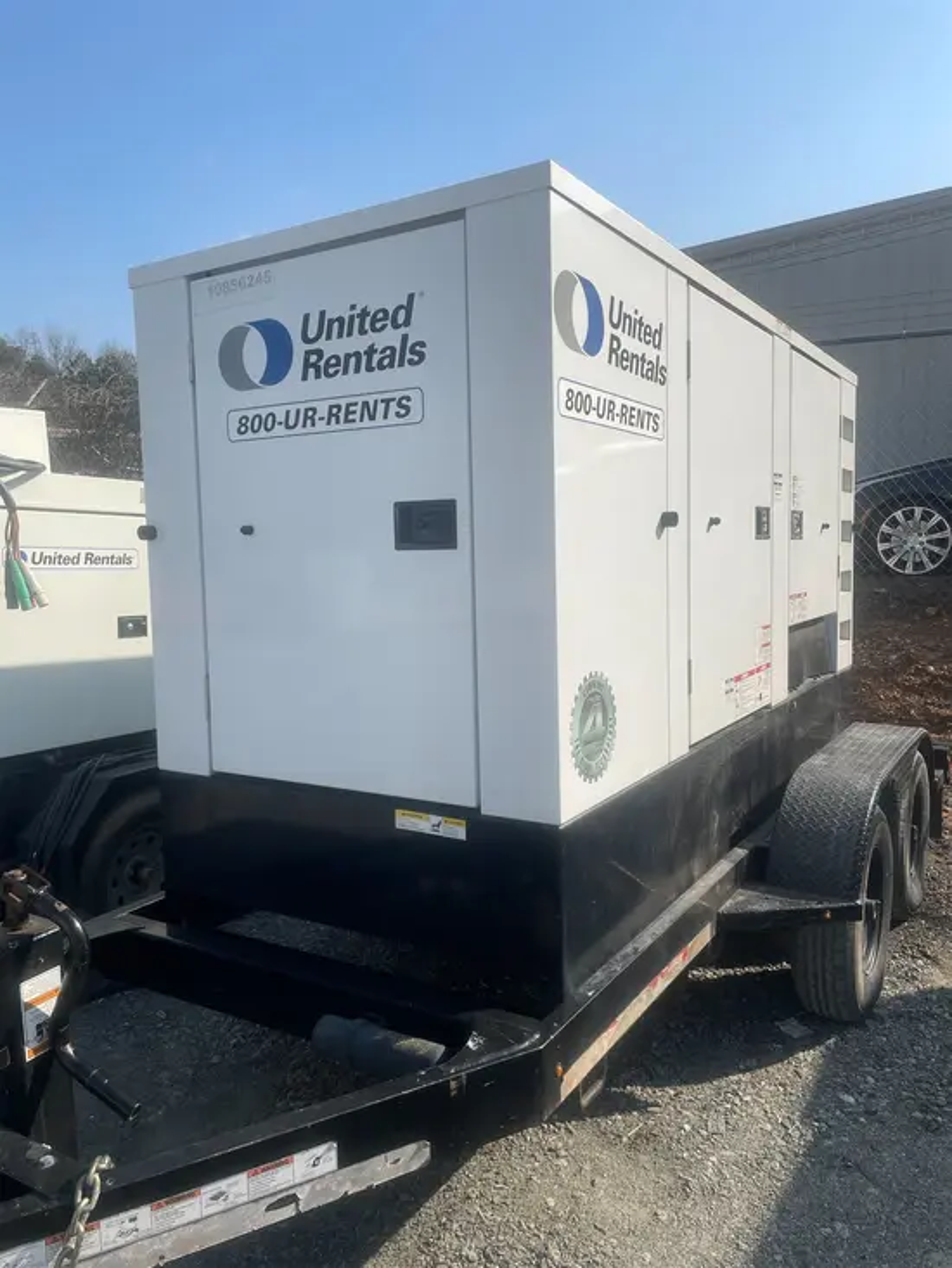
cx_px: 476
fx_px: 953
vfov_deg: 67.3
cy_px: 634
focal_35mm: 26
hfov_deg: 53.1
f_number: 1.6
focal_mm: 4.2
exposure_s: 1/5814
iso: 50
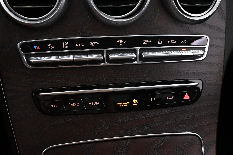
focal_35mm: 39
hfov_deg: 49.6
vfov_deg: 34.2
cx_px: 116
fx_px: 252
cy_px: 78
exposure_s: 1/40
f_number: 4.5
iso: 4000
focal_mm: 26
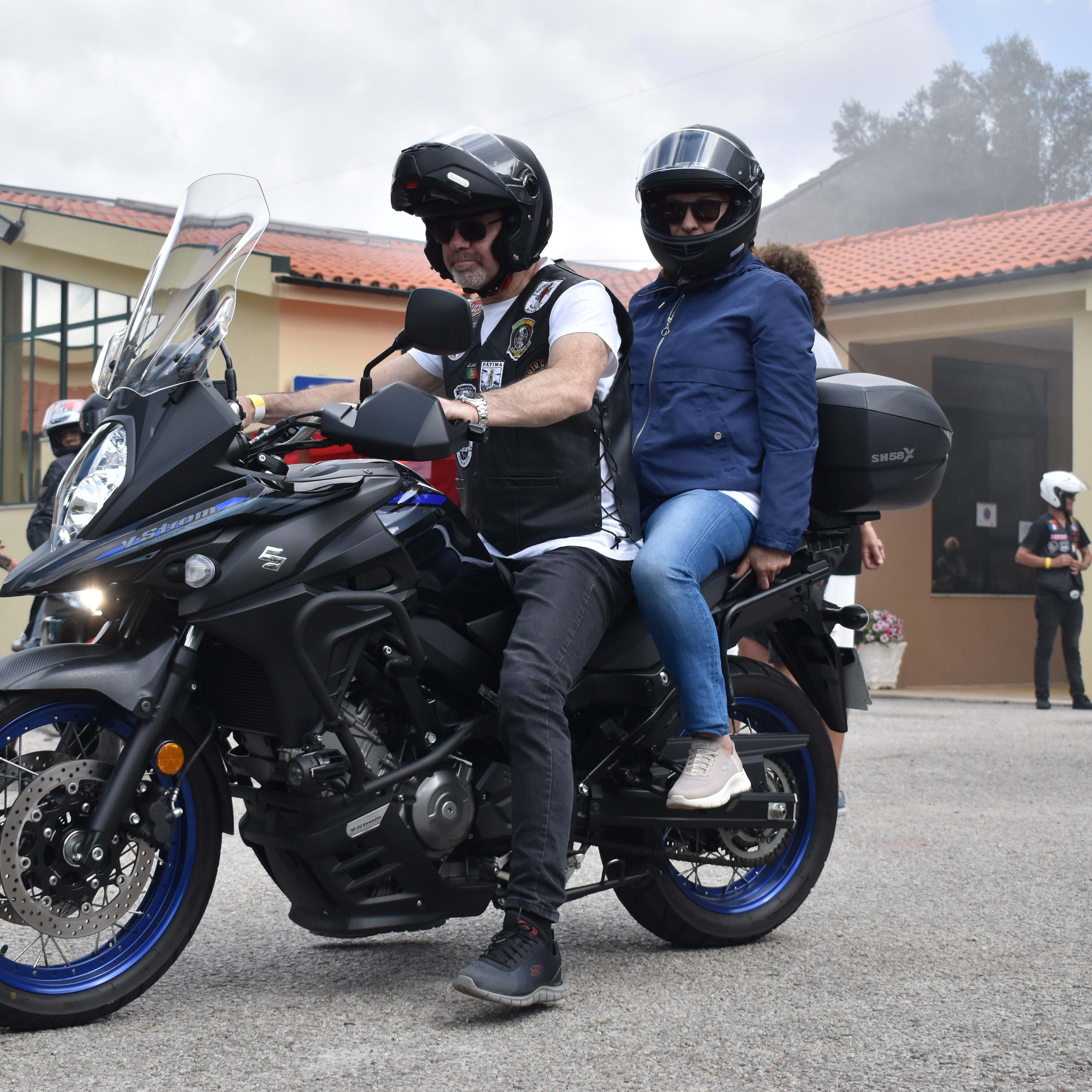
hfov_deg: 26.1
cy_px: 546
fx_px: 2356
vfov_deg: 26.1
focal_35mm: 66
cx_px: 477
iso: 400
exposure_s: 1/1250
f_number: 5.6
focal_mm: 34
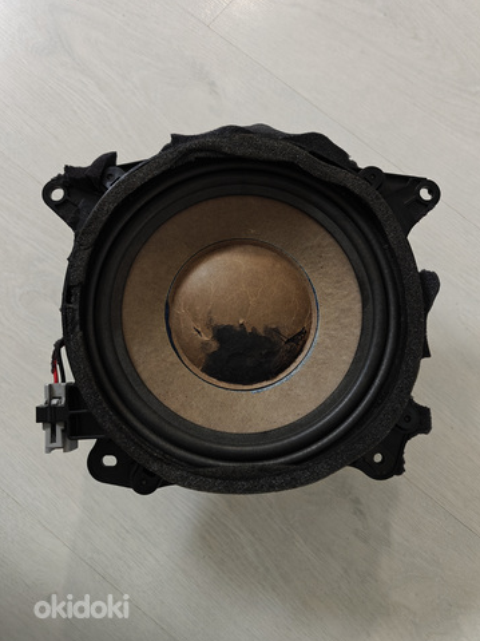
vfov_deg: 71.6
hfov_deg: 56.8
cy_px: 318
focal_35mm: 24
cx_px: 247
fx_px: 444
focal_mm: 6.06
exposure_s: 1/100
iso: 800
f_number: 1.6
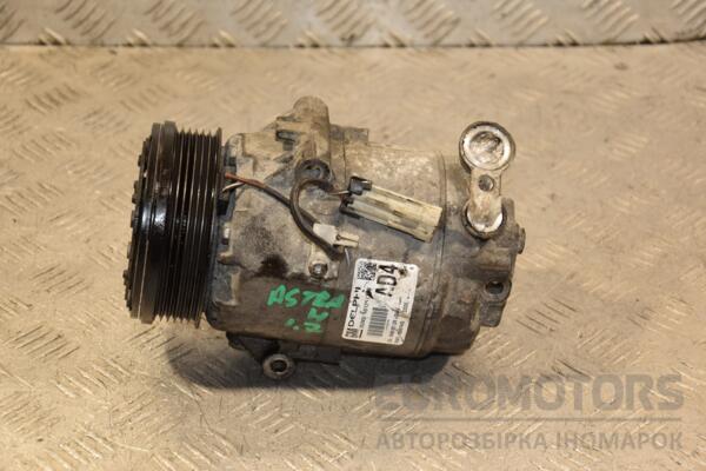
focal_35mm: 93
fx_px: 1824
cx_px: 353
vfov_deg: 14.7
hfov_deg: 21.9
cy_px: 236
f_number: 5.3
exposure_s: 1/125
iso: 800
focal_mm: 62
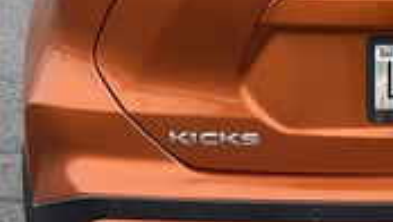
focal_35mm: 116
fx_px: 1209
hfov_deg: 17.8
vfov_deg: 10.3
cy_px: -27
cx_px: 431
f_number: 1.8
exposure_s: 1/509
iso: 25
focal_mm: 3
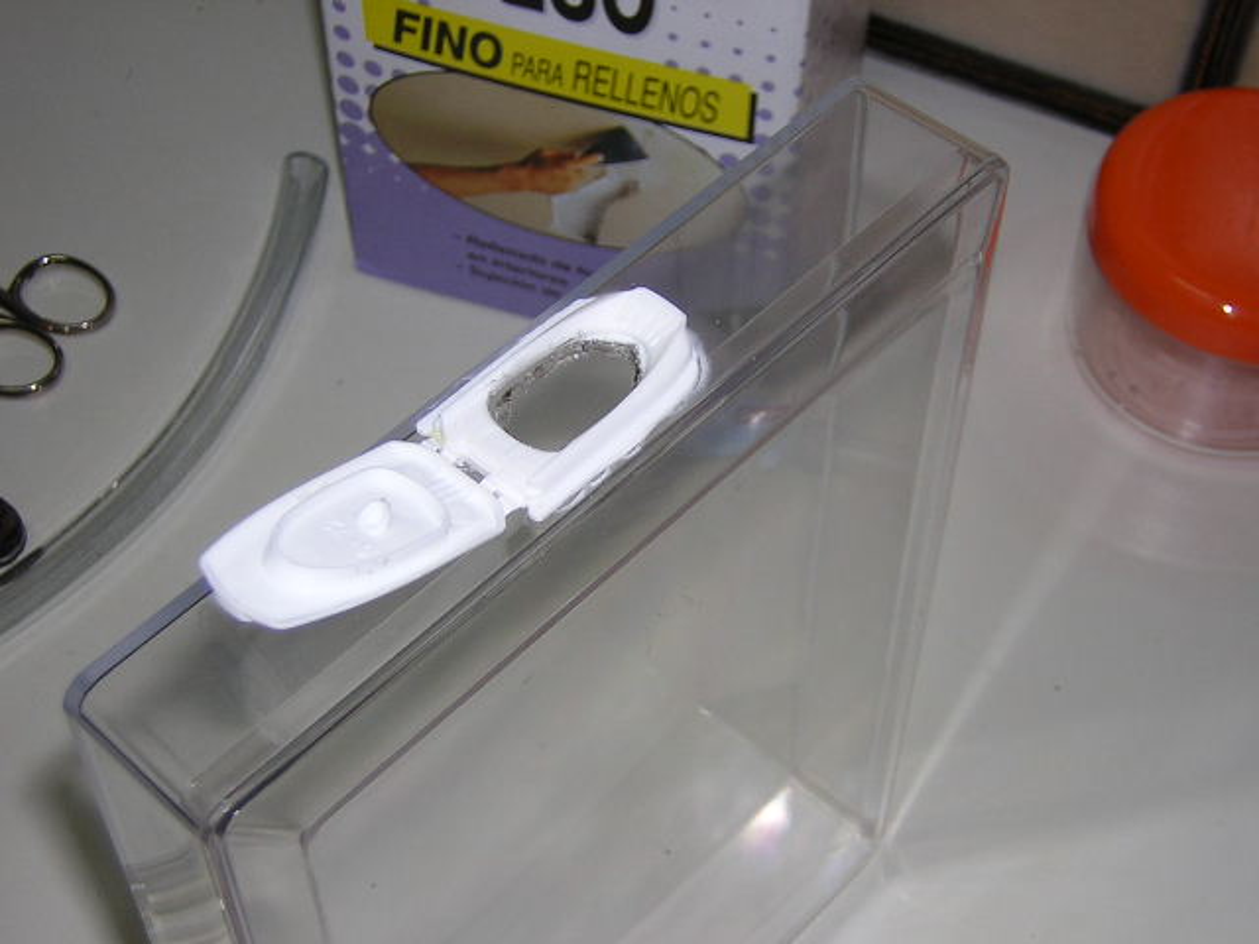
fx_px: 2255
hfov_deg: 31.2
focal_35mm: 62
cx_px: 630
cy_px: 472
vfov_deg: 23.7
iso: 100
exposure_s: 1/60.1
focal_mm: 8.1
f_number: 3.4
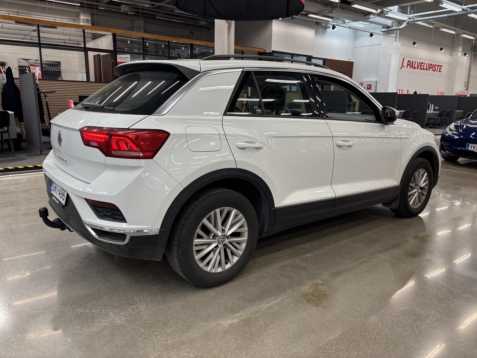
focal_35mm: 26
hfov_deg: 67.3
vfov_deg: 53.1
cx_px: 238
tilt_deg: -11.2
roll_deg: -0.8
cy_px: 179
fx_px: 358
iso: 100
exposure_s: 1/100
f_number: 1.6
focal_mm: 5.96
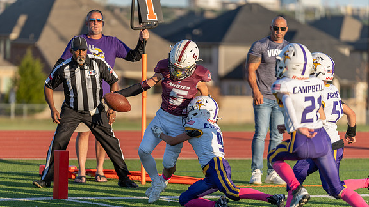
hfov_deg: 8.4
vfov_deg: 4.7
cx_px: 152
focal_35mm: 256
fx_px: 2505
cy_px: 127
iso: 125
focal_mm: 200
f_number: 2.8
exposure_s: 1/1250
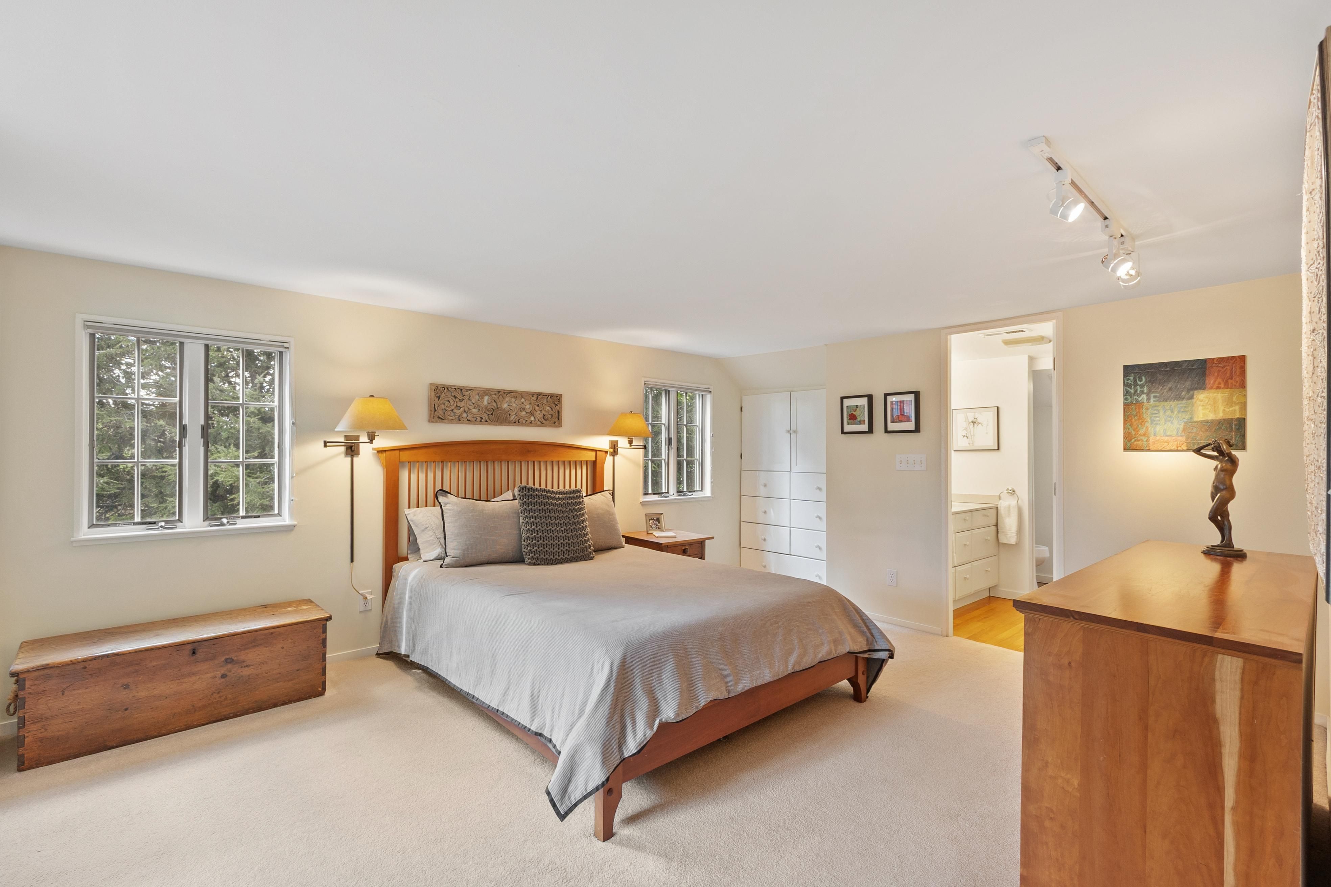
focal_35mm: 15
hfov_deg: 100.4
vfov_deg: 77.3
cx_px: 666
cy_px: 444
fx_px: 555
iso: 400
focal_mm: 10
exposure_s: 1/1.25
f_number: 8
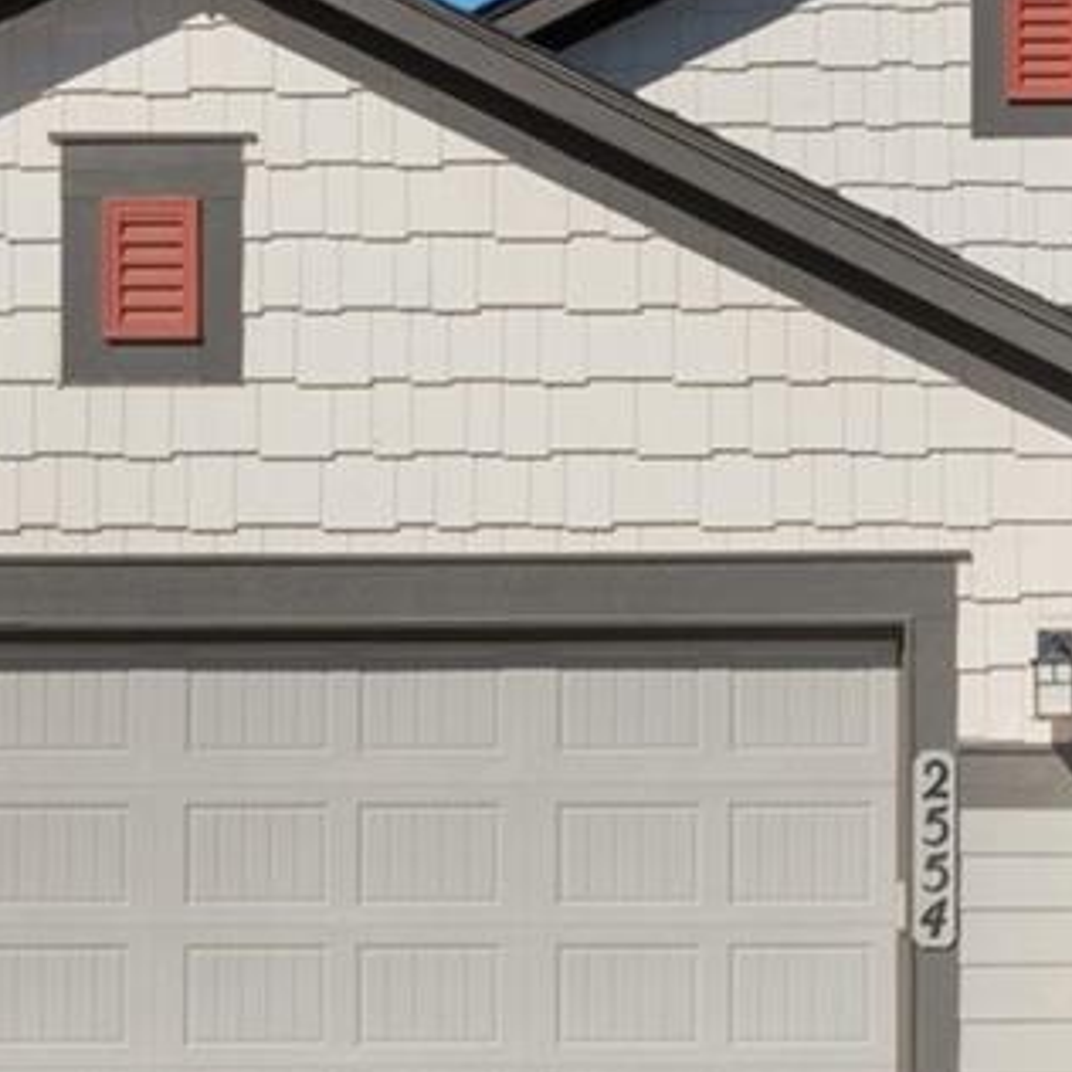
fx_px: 4730
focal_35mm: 135
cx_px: 1140
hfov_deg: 12.7
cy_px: 784
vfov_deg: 12.9
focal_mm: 31
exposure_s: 1/80
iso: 160
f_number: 11
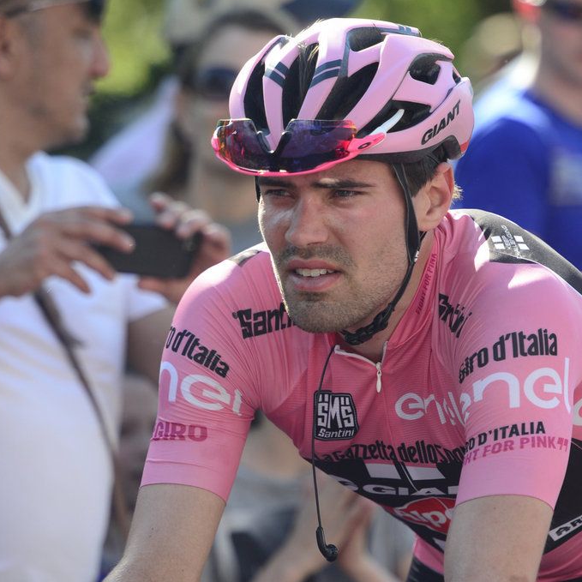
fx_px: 7799
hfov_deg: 4.3
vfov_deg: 4.3
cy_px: 291
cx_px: 349
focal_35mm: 410
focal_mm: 320
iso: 1000
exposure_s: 1/1000
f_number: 6.3
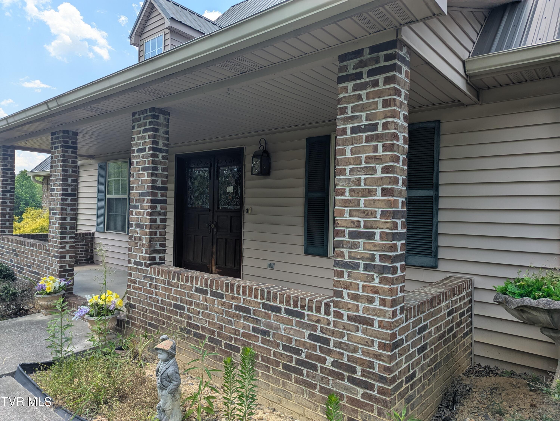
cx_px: 280
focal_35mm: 24
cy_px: 210
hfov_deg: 71.5
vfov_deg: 56.9
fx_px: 389
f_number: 1.85
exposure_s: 1/1433
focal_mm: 6.81
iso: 45
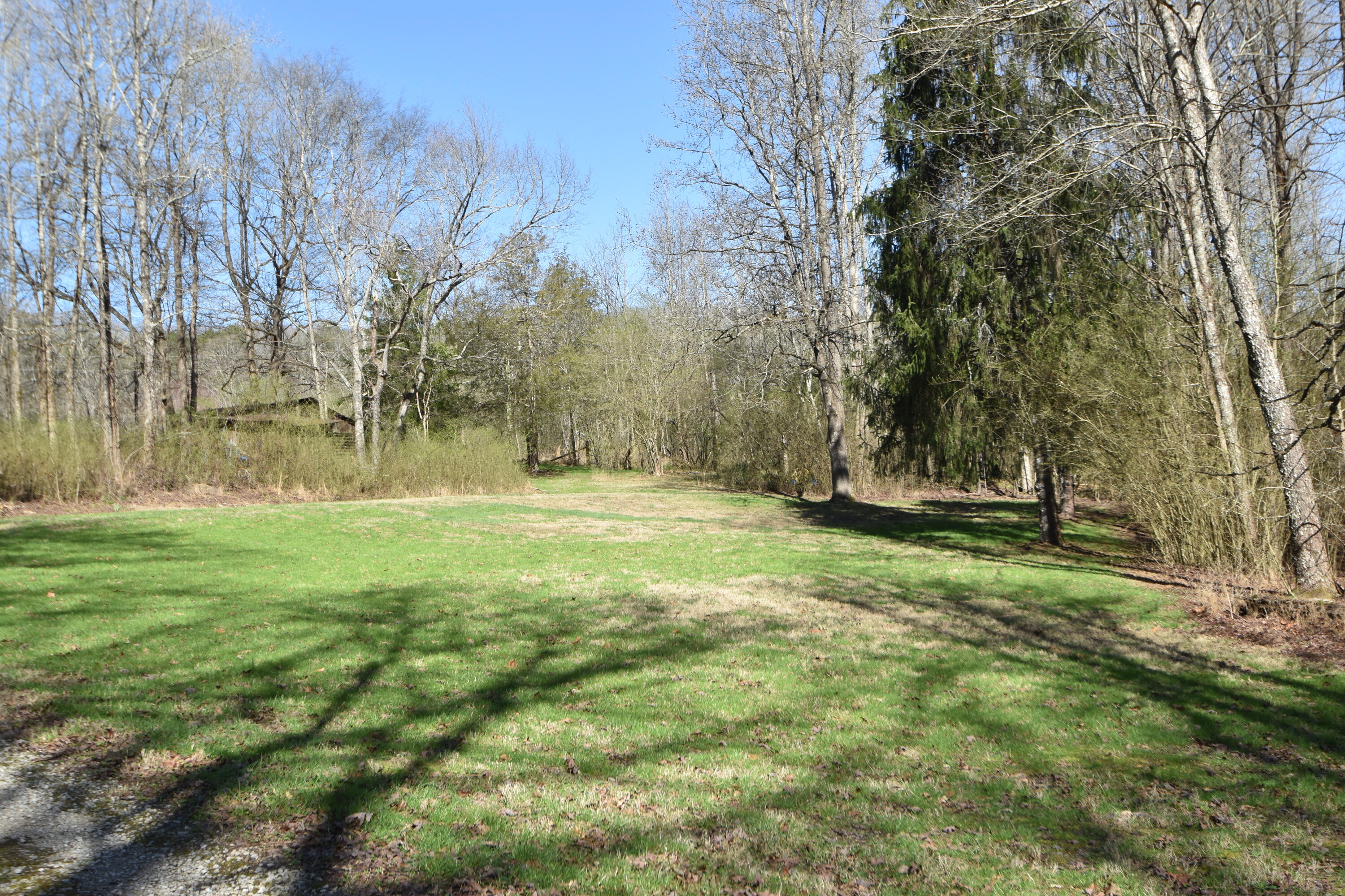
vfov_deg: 36.9
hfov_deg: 53.1
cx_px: 672
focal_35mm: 36
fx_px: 1345
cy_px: 448
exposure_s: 1/250
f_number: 8
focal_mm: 24
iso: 140
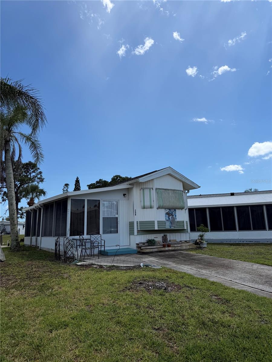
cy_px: 181
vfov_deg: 71.6
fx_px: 251
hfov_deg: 56.8
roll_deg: +1.4
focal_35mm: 24
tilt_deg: +11.3
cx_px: 136
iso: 80
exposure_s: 1/6711
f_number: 1.78
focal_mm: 6.76
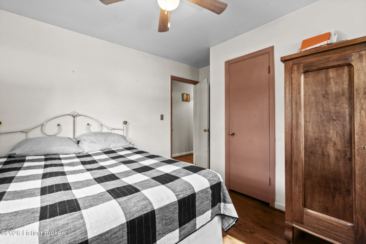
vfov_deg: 77.3
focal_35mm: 15
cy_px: 122
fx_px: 152
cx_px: 183
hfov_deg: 100.4
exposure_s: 1/1.25
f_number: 11
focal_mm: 10
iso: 400
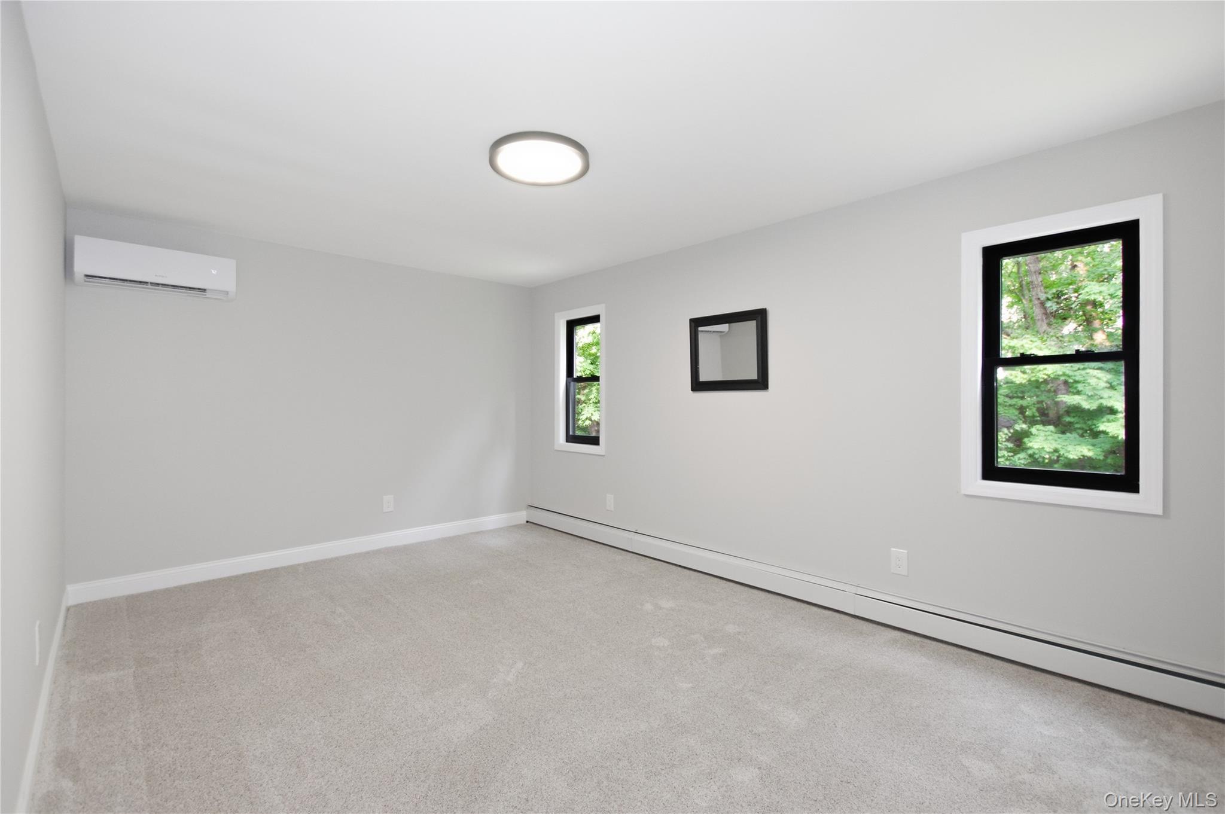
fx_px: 510
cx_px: 612
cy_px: 407
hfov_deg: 100.4
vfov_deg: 77.2
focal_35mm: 15
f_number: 4
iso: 800
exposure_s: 1/60
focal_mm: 10
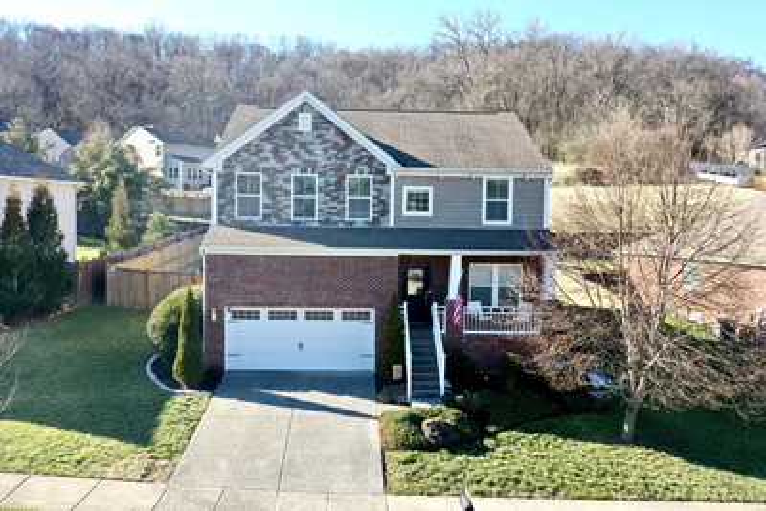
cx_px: 383
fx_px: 596
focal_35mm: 28
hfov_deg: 65.5
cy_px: 256
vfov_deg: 46.4
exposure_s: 1/240
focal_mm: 10.26
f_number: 5
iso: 100
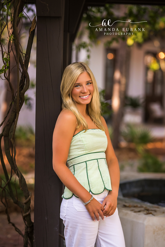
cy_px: 124
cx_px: 82
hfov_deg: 16.1
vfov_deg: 23.9
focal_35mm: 85
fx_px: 584
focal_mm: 85
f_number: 2
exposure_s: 1/1600
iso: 800
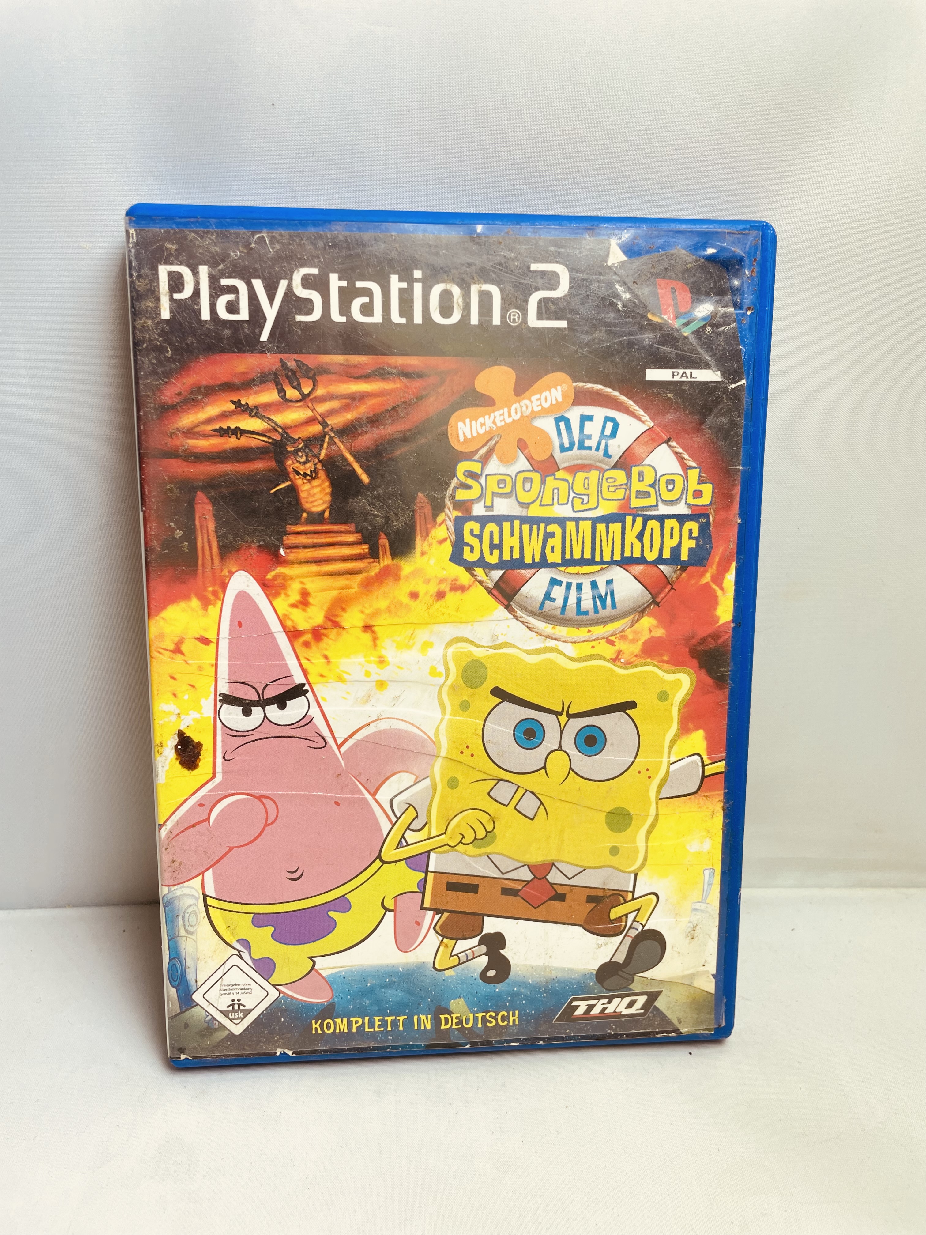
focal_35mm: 26
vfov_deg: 67.3
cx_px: 463
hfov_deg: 53.1
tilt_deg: -24.8
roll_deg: -1.3
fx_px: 927
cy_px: 618
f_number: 1.6
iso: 32
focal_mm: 4.2
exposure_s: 1/545
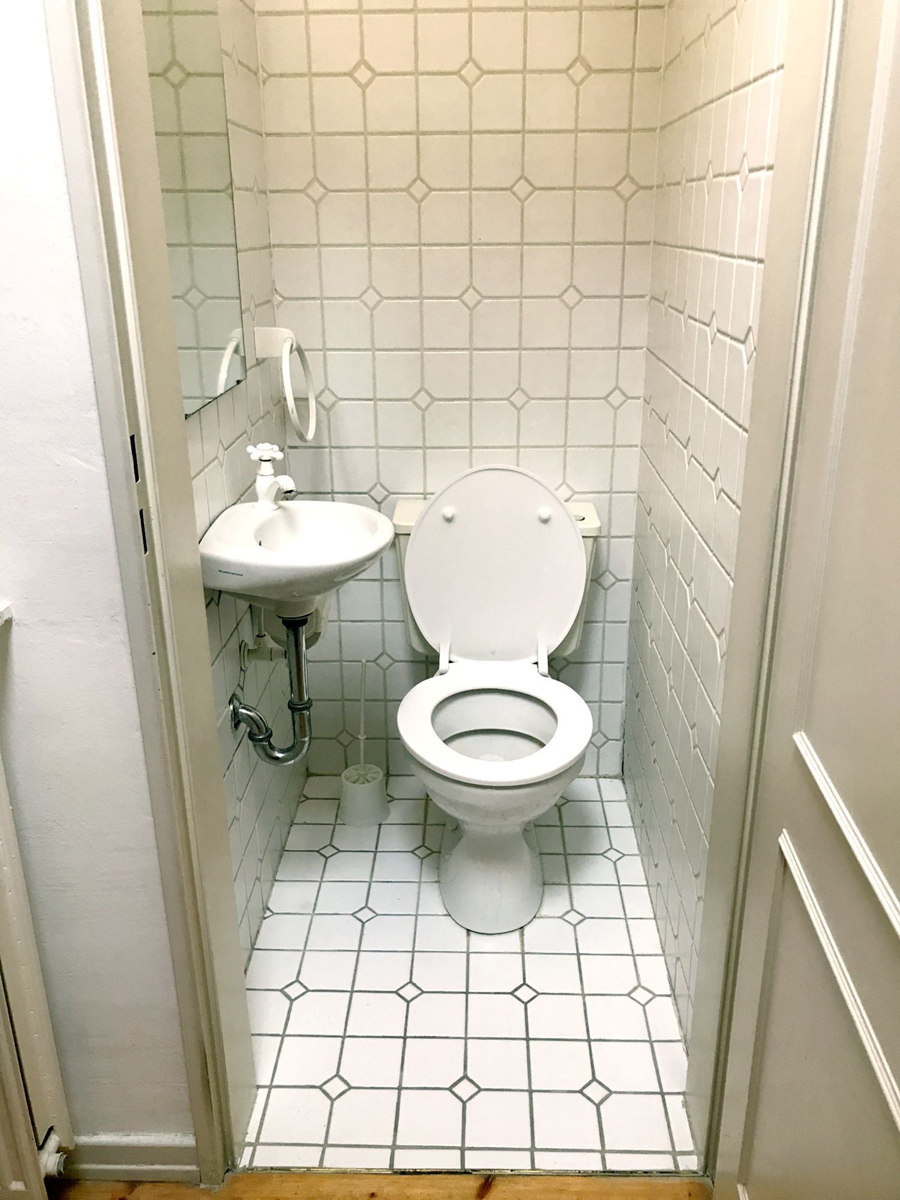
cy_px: 600
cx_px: 450
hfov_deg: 49.7
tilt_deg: -20.3
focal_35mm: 28
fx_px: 971
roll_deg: +2.1
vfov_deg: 63.4
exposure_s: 1/30
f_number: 1.8
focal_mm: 3.99
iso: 25
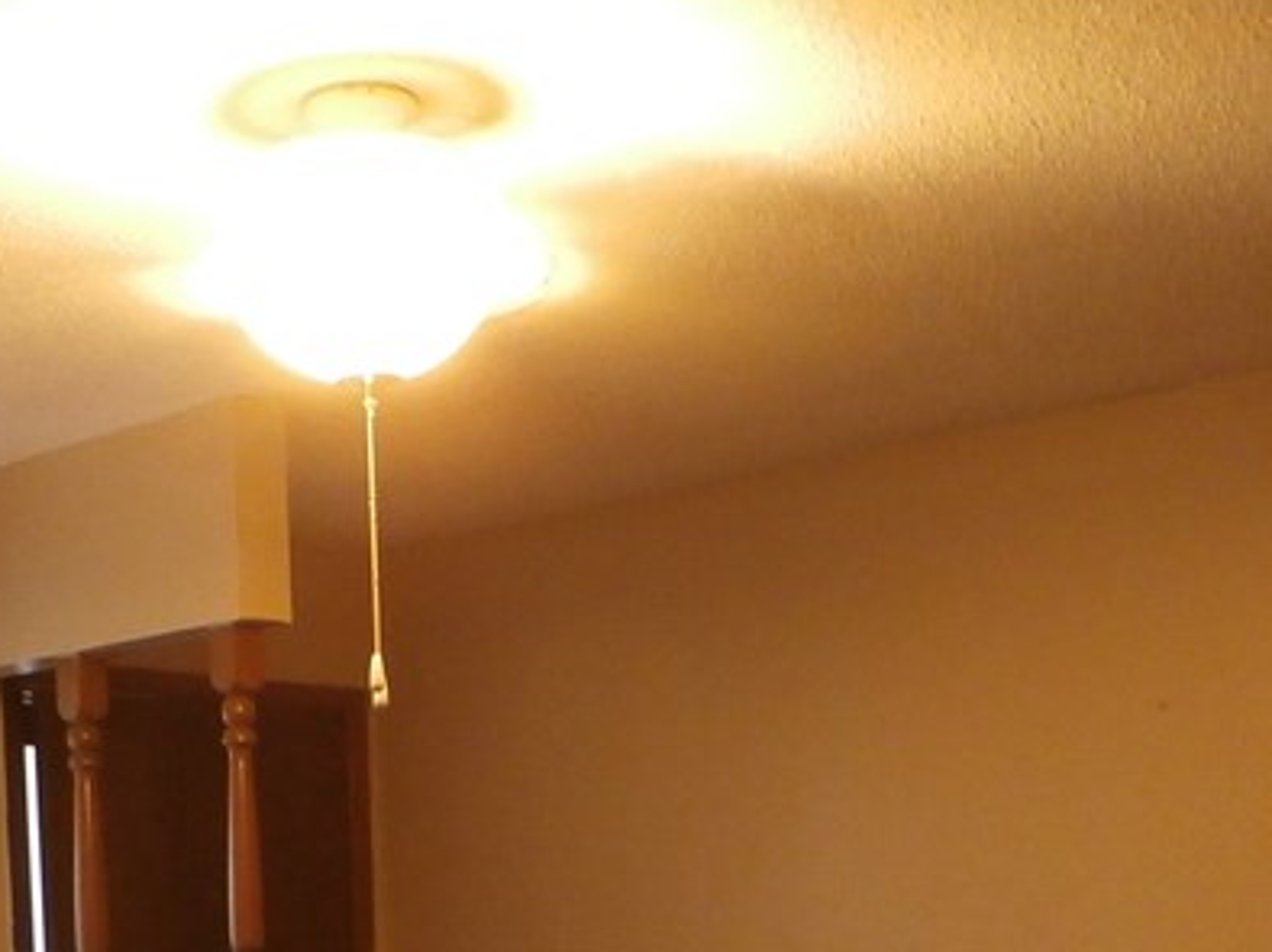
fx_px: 2387
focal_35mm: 65
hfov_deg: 29.7
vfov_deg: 20.7
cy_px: 1210
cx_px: 471
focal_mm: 4.5
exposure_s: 1/8
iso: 400
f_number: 3
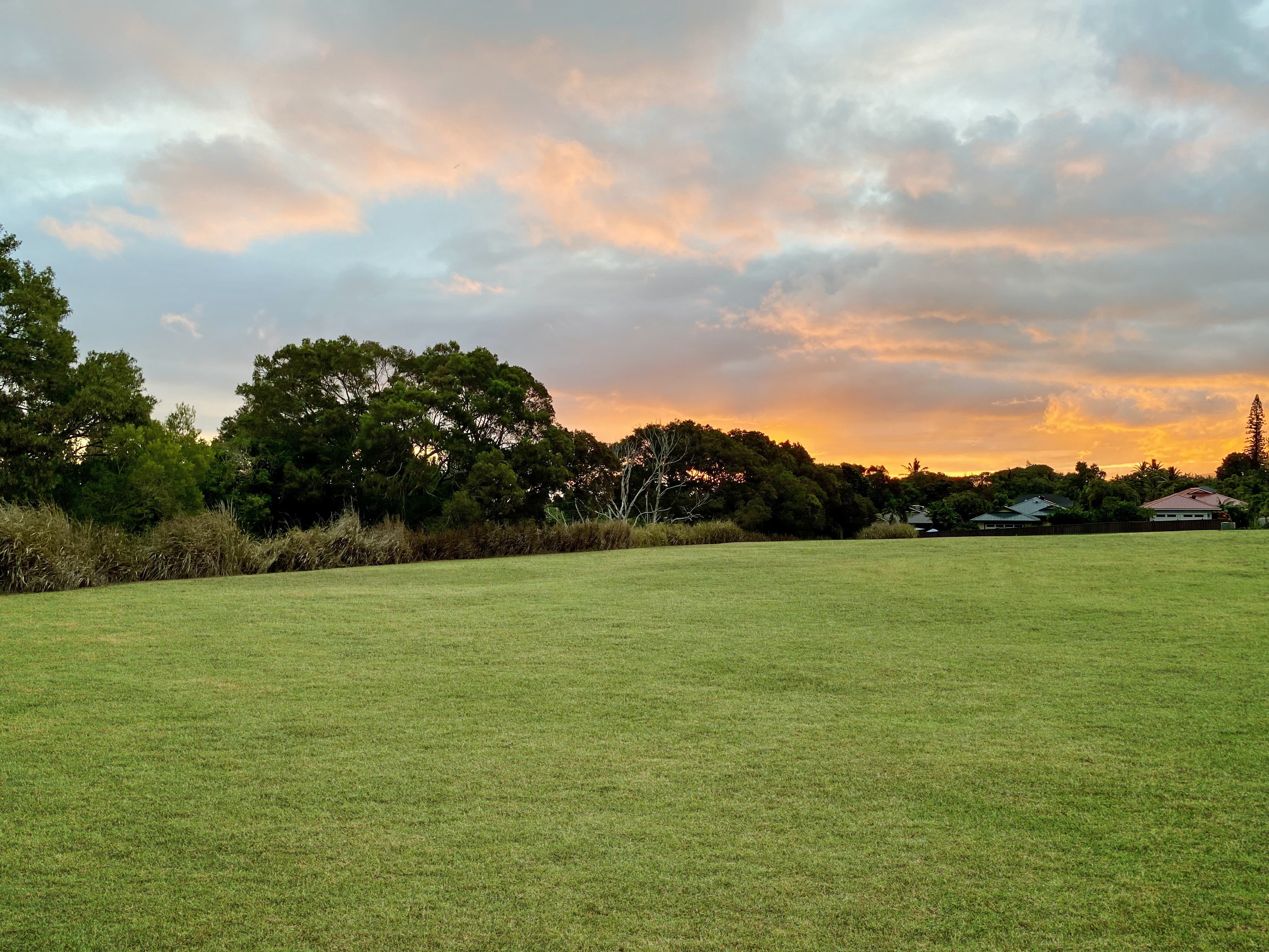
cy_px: 476
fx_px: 953
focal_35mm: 26
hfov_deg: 67.3
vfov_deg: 53.1
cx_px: 634
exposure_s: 1/122
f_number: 1.8
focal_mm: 4.25
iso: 32
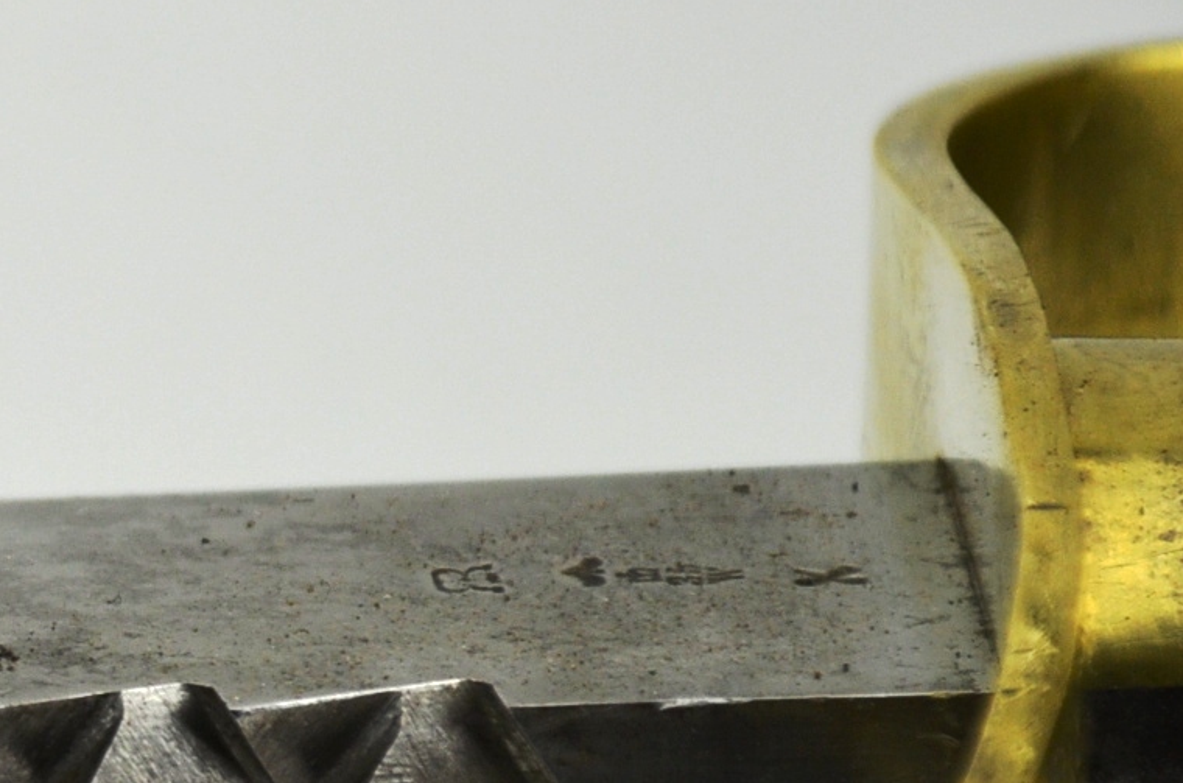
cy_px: 646
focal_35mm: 657
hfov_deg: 3.1
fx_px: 21528
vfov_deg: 2.1
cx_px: -535
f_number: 5.6
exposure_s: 1/250
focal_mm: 135
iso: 500
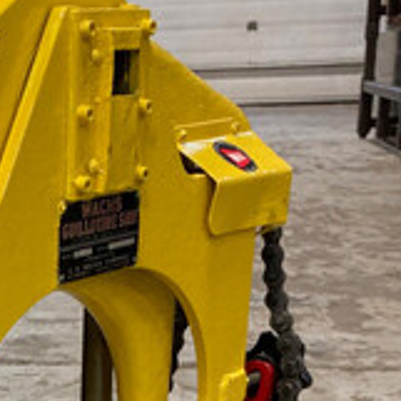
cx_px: -90
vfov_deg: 17.7
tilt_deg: -20.3
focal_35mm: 92
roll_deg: +0.5
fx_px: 1206
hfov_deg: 17.9
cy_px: 516
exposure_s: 1/60
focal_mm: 3.99
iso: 125
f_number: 1.8
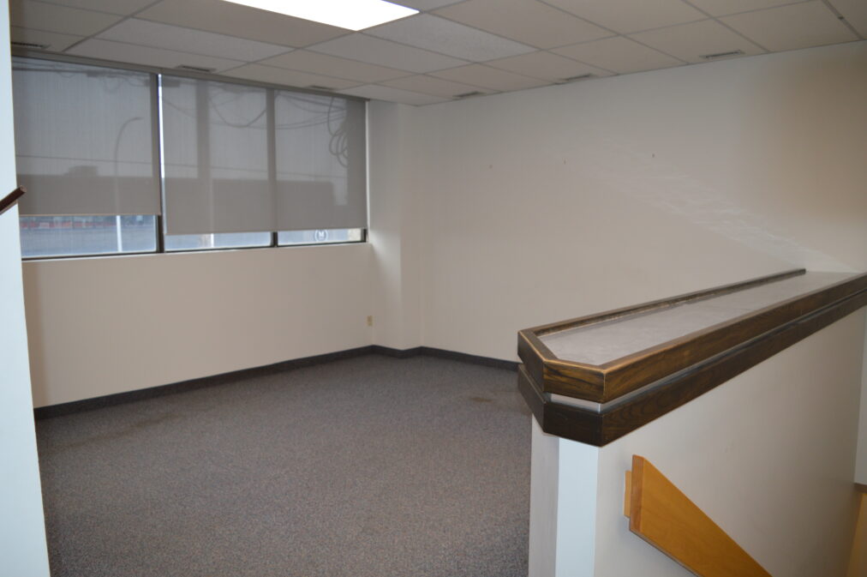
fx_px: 650
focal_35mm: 27
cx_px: 434
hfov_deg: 67.4
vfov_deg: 47.9
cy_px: 288
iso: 400
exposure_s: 1/60
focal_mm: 18
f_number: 4
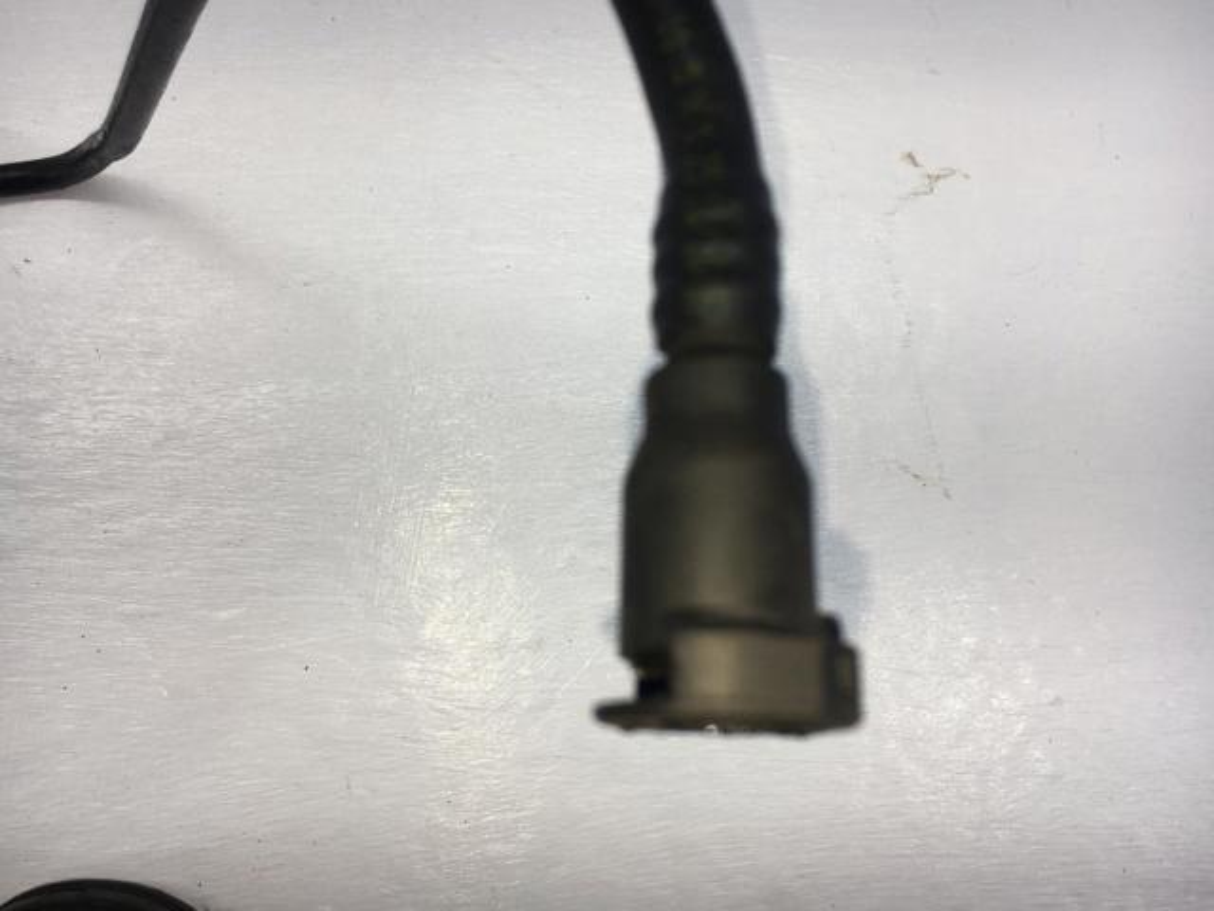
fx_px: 1017
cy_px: 456
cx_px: 607
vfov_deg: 48.2
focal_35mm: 29
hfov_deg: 61.7
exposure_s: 1/337
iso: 25
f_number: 2.2
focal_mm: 4.15
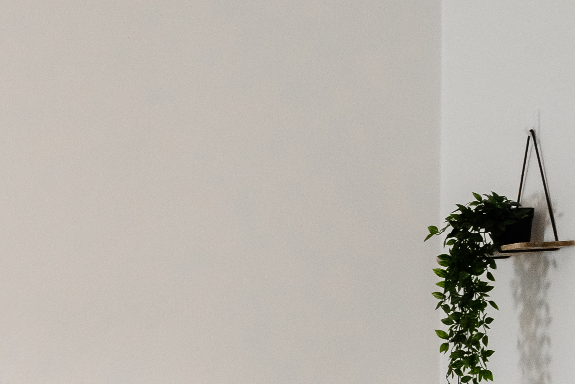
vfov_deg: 9.0
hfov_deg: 12.4
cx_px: -583
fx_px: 2316
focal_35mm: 145
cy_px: 693
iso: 1000
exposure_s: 1/60
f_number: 5.6
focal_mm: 35
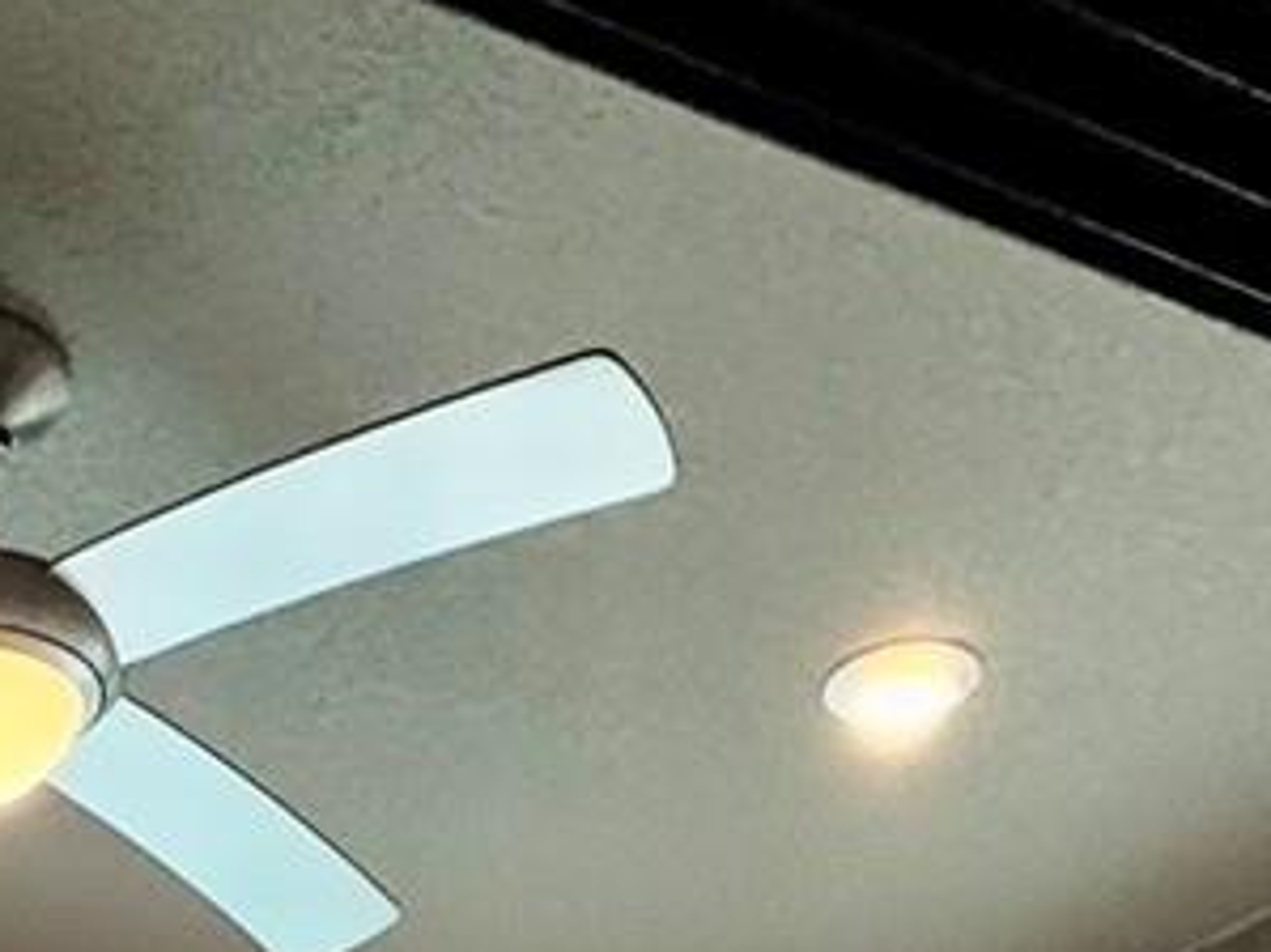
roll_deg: +0.0
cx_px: 115
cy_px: 2431
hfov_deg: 25.2
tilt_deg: -6.2
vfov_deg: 13.2
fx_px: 2753
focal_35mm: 75
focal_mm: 2.22
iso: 40
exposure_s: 1/170
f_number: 2.2
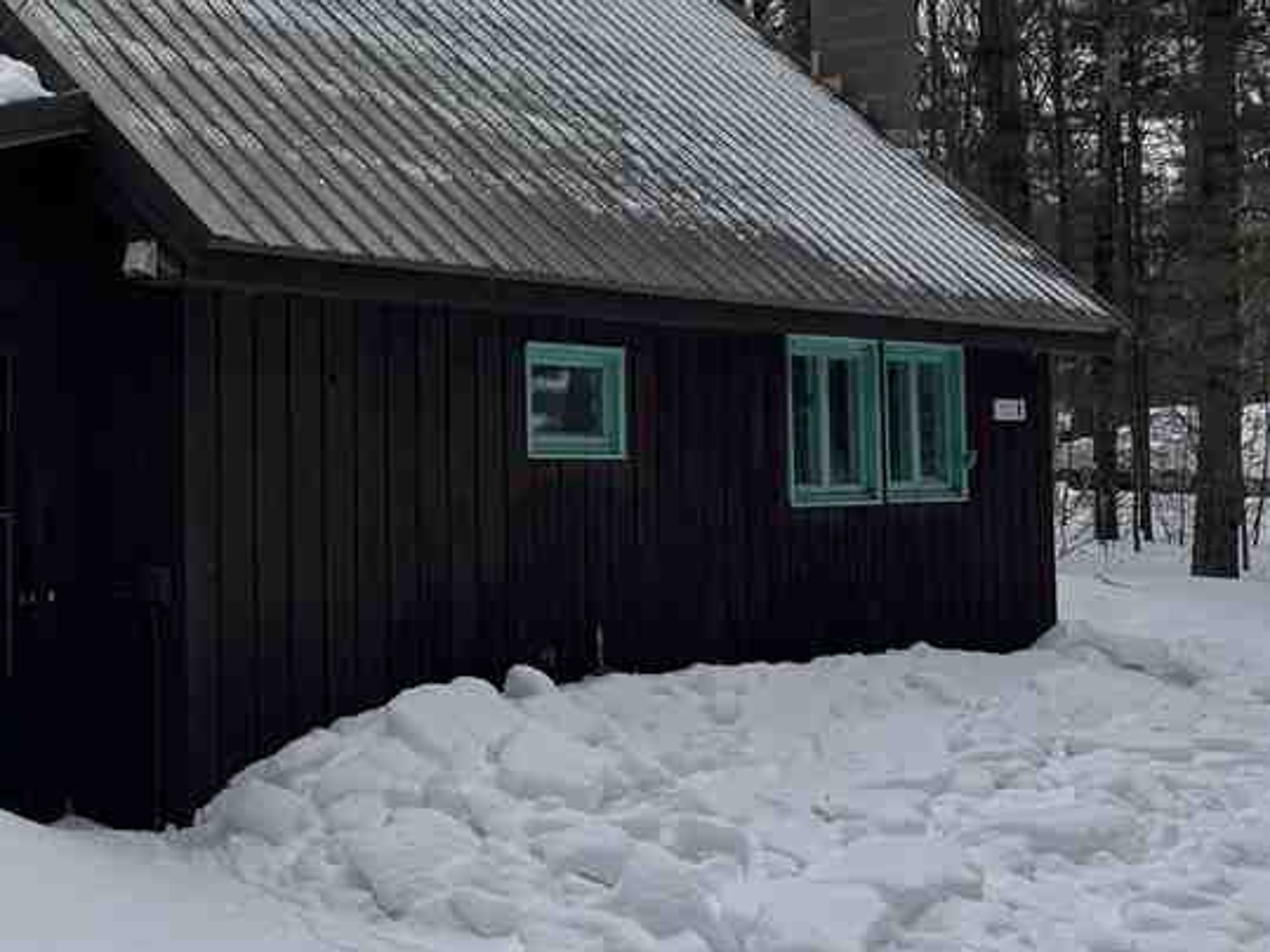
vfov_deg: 25.4
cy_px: 260
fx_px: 2091
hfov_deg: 29.6
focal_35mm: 57
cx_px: -207
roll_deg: -0.5
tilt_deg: +3.4
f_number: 1.78
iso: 80
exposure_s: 1/5348
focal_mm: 6.76
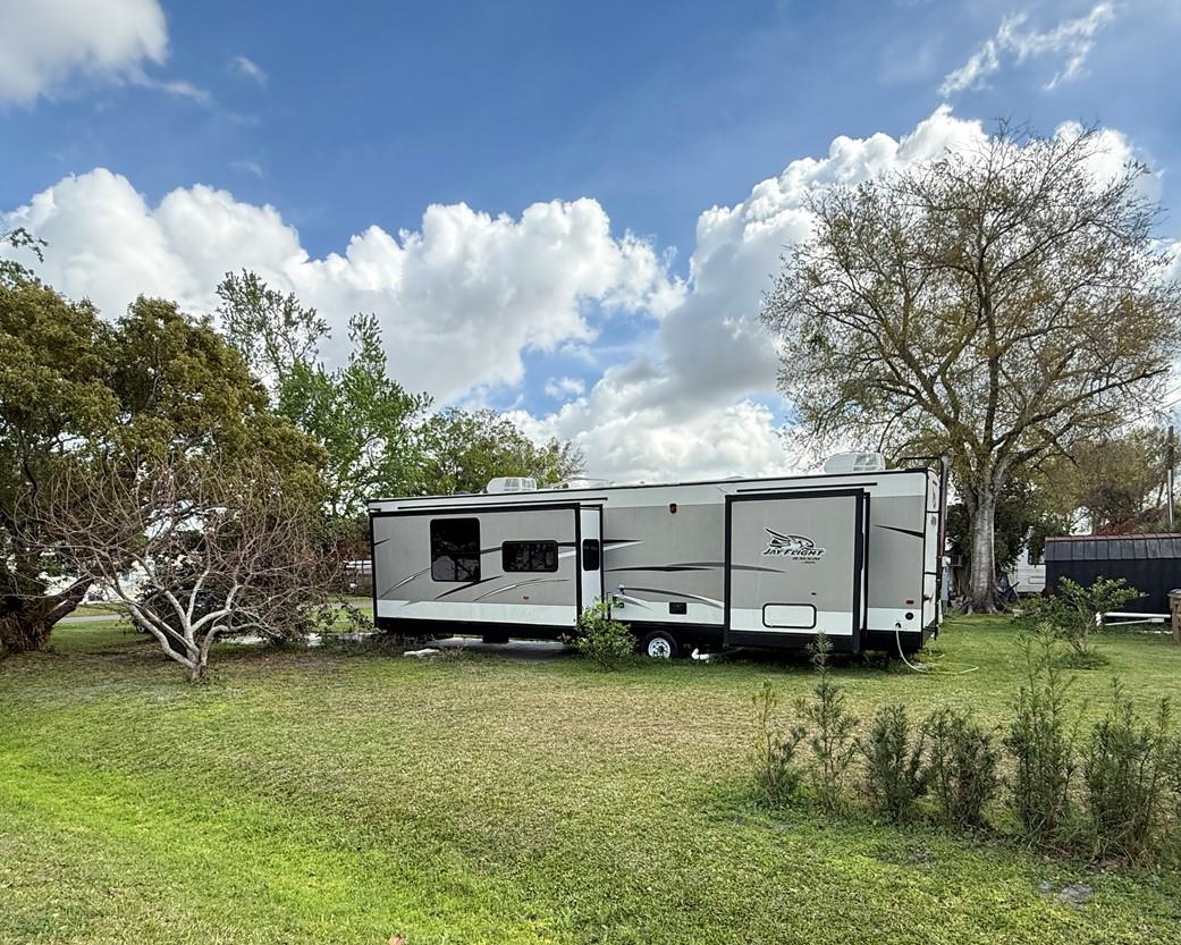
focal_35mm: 21
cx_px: 617
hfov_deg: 77.6
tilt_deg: -3.4
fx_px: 734
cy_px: 625
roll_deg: +0.8
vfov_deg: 64.0
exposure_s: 1/549
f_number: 2.2
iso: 64
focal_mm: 2.22
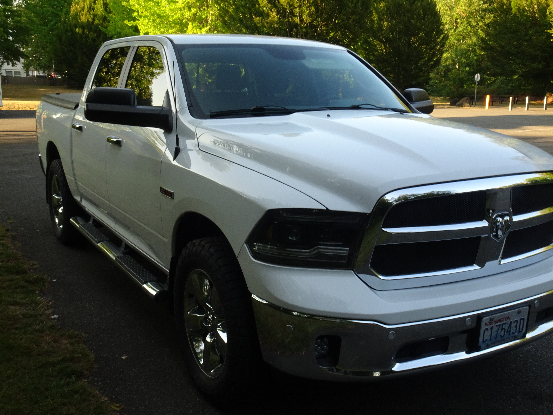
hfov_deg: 50.1
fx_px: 591
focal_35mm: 37
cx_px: 276
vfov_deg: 38.7
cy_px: 208
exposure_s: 1/40
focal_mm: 6.37
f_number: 4
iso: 80
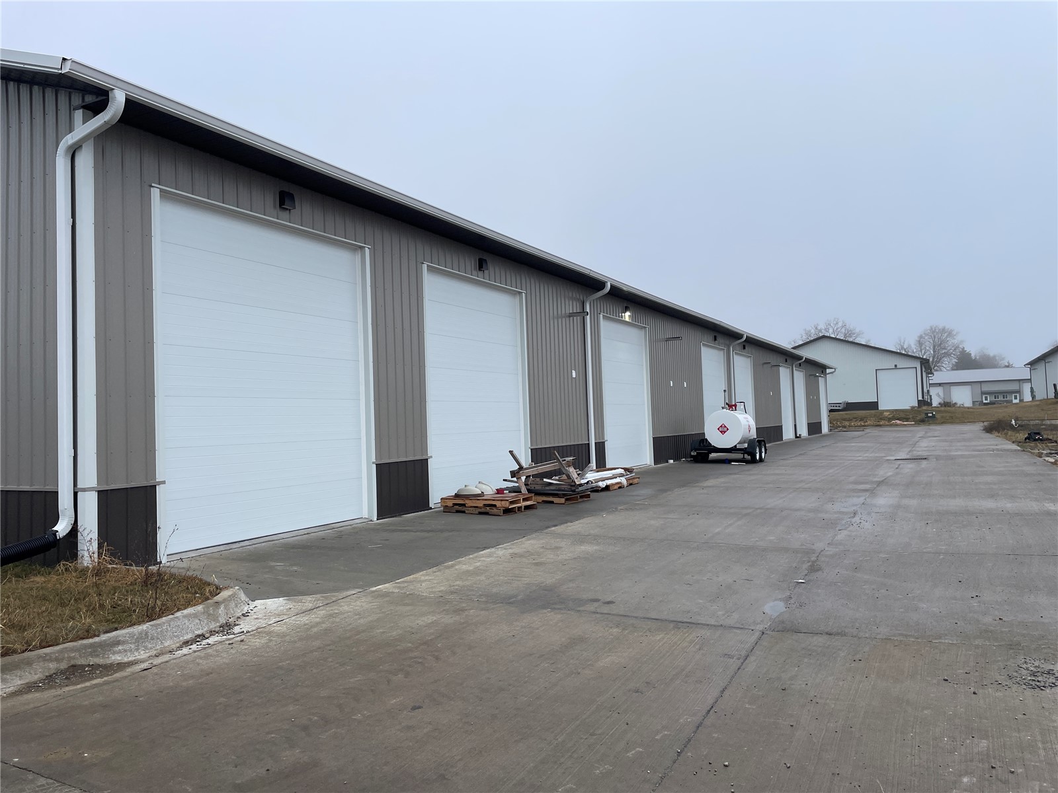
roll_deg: +2.1
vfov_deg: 53.1
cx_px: 529
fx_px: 795
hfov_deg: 67.3
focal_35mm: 26
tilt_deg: +3.0
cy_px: 396
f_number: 1.6
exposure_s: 1/764
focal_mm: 4.2
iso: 32
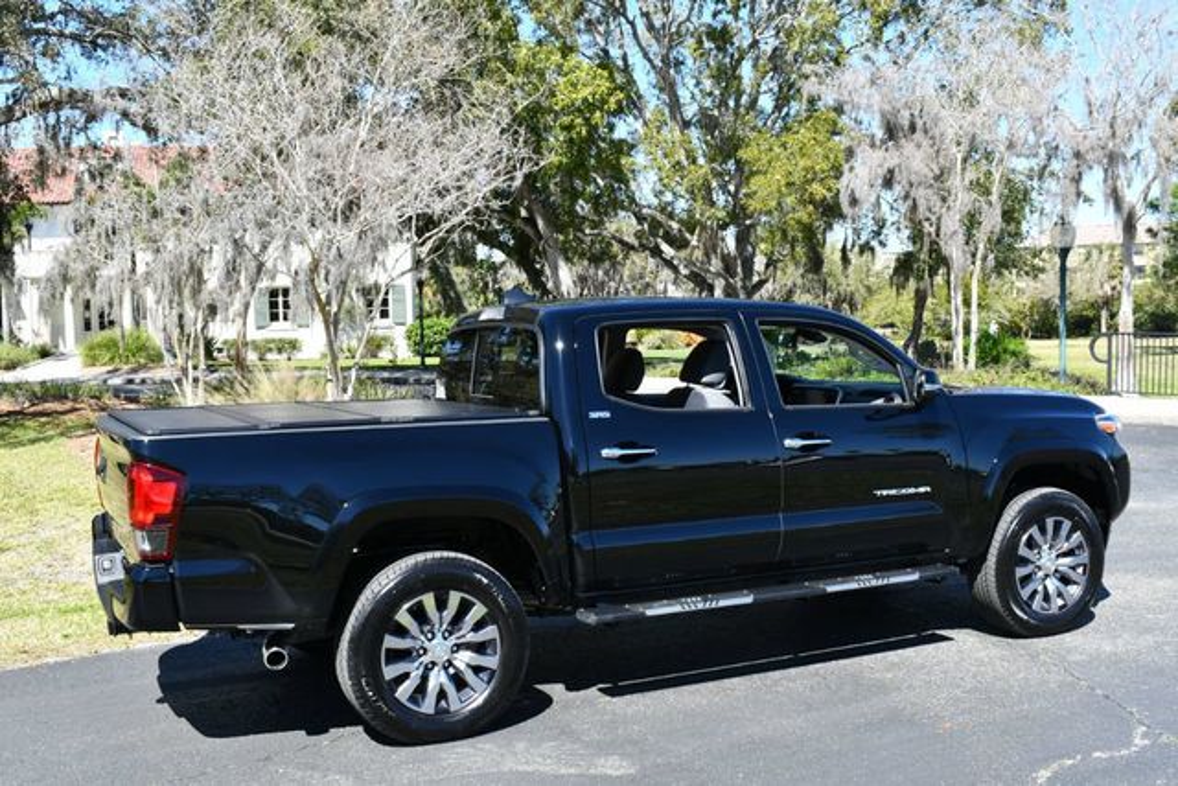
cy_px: 393
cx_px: 589
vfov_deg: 33.4
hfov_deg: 48.4
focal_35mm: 40
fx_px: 1309
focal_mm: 20
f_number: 8
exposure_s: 1/250
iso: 200
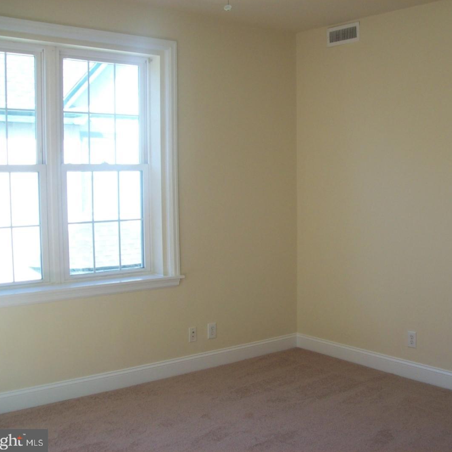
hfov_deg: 38.9
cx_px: 279
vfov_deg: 39.2
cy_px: 225
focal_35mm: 43
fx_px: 635
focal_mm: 6
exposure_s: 1/79.6
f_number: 2.7
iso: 80
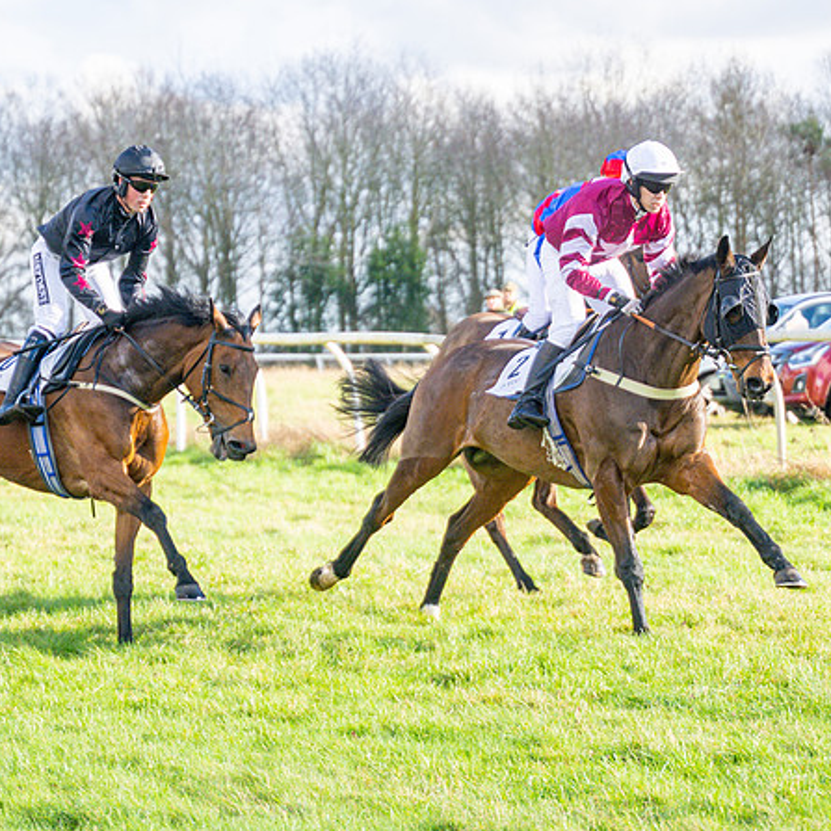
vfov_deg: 9.0
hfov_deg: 9.0
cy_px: 416
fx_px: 5269
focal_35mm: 194
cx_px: 216
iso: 400
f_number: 4
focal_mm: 98
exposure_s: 1/1250
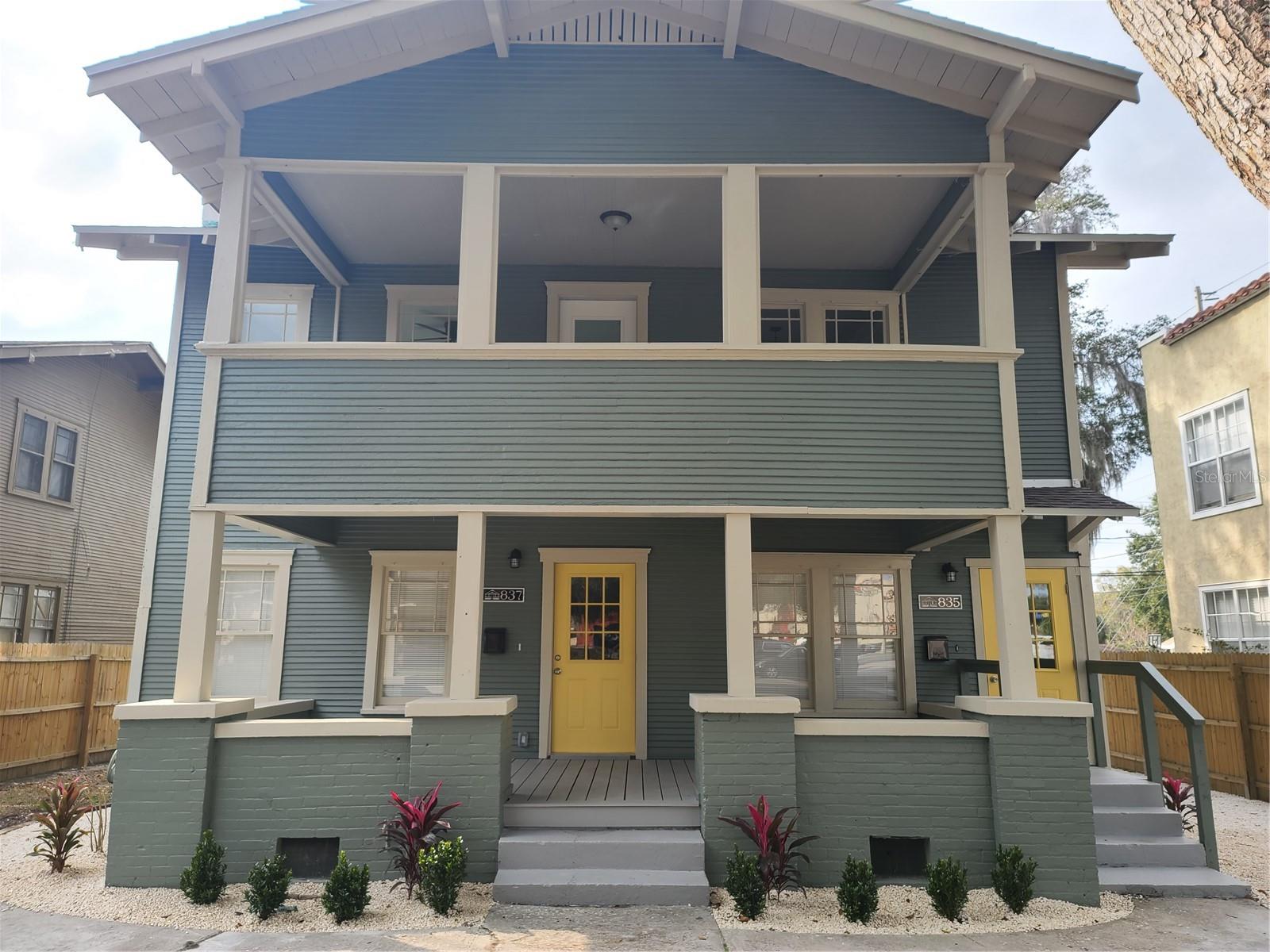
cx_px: 635
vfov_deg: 54.9
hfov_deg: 69.4
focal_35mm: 25
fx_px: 917
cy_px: 476
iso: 16
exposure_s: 1/226
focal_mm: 7
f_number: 1.8
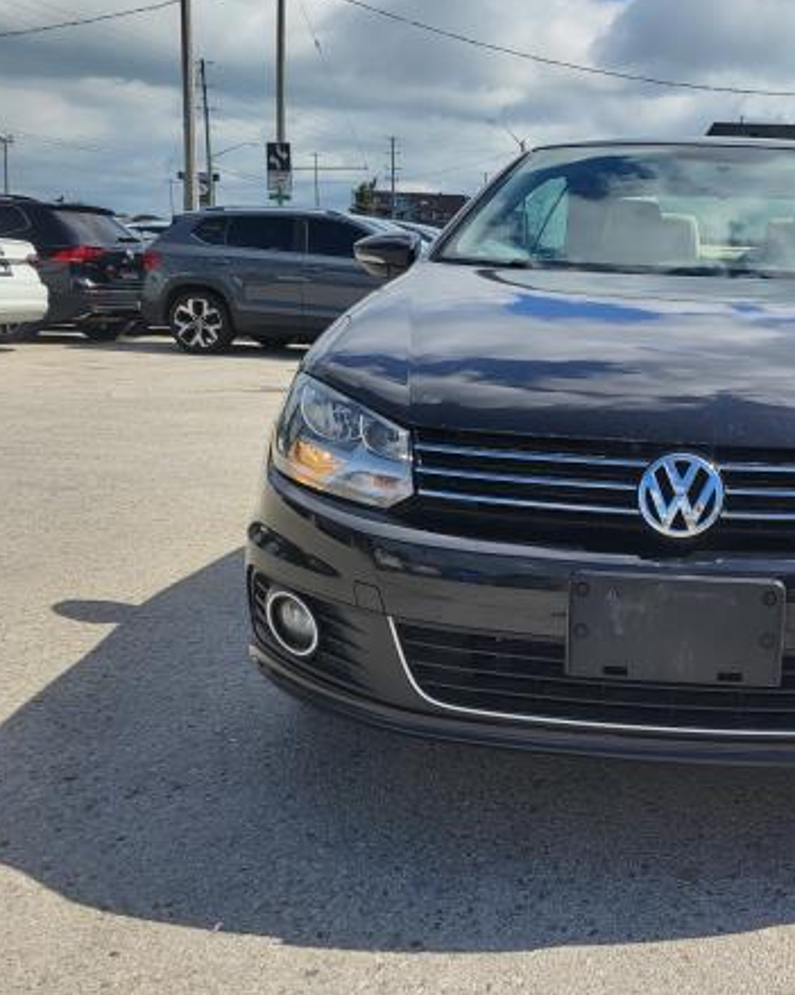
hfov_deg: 37.8
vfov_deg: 49.1
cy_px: 460
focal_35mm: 37
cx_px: 695
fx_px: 1089
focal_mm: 5.4
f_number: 1.8
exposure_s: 1/2397
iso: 40
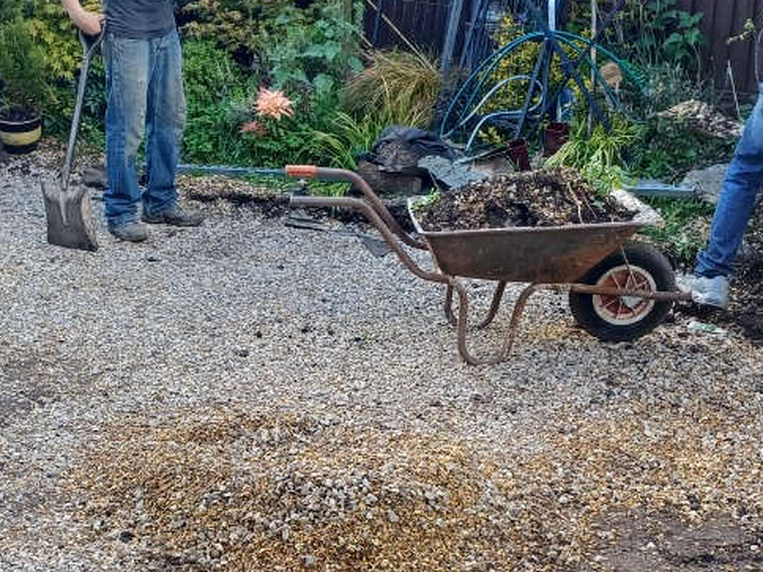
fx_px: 1367
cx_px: 288
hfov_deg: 31.1
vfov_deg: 23.4
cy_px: 424
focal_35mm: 62
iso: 50
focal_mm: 4.65
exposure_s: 1/161
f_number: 1.8
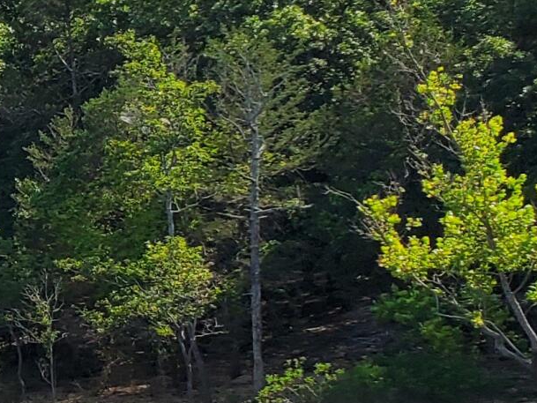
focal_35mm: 128
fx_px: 1986
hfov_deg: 13.1
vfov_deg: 11.5
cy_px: 343
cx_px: -578
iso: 50
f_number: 2.4
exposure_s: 1/1605
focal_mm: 4.3
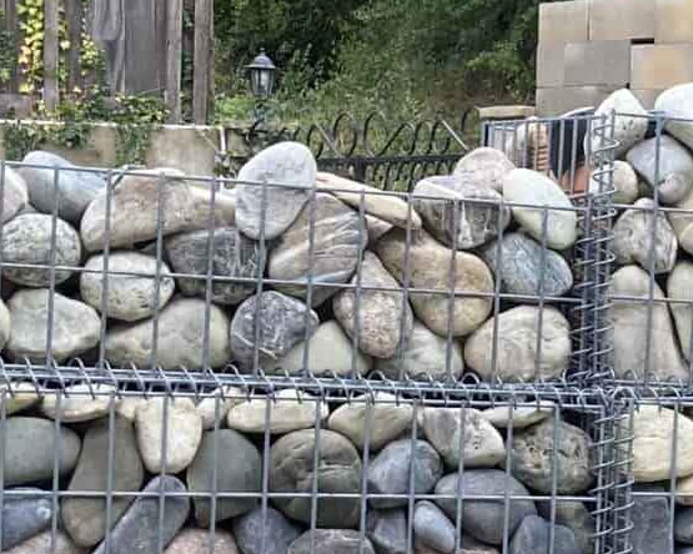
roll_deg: -2.0
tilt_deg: -3.2
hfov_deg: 14.2
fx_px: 2584
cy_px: 509
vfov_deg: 12.1
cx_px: 1054
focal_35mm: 126
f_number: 1.8
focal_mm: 3.99
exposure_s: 1/121
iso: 25
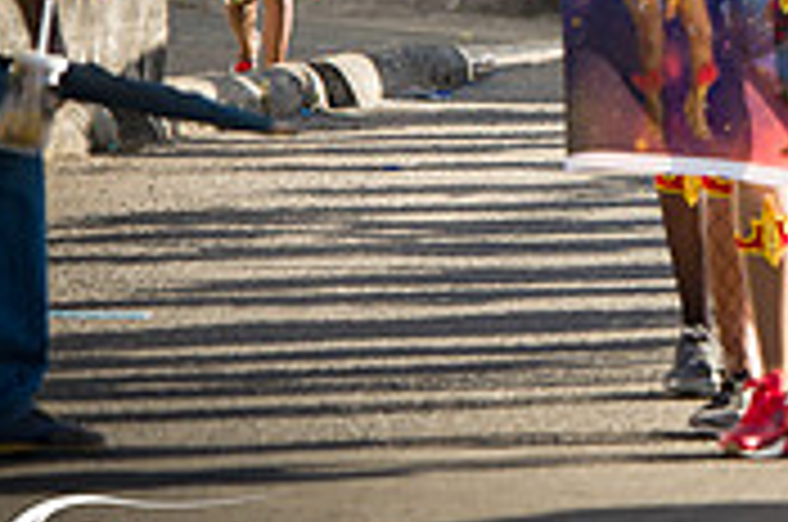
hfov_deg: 4.1
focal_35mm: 498
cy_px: -171
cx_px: 1247
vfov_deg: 2.7
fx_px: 10881
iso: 100
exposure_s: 1/200
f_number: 5.6
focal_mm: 150
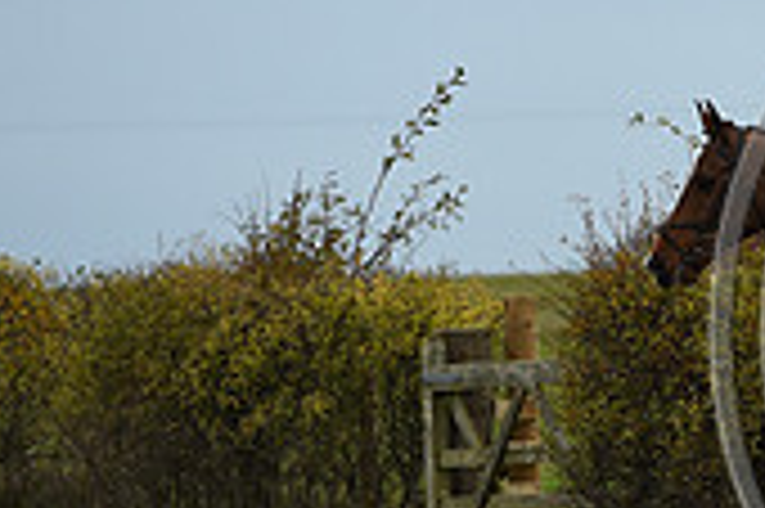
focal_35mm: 683
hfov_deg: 3.0
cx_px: 1125
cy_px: 270
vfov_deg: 2.0
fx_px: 14499
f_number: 5
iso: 1000
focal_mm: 200
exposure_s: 1/1000
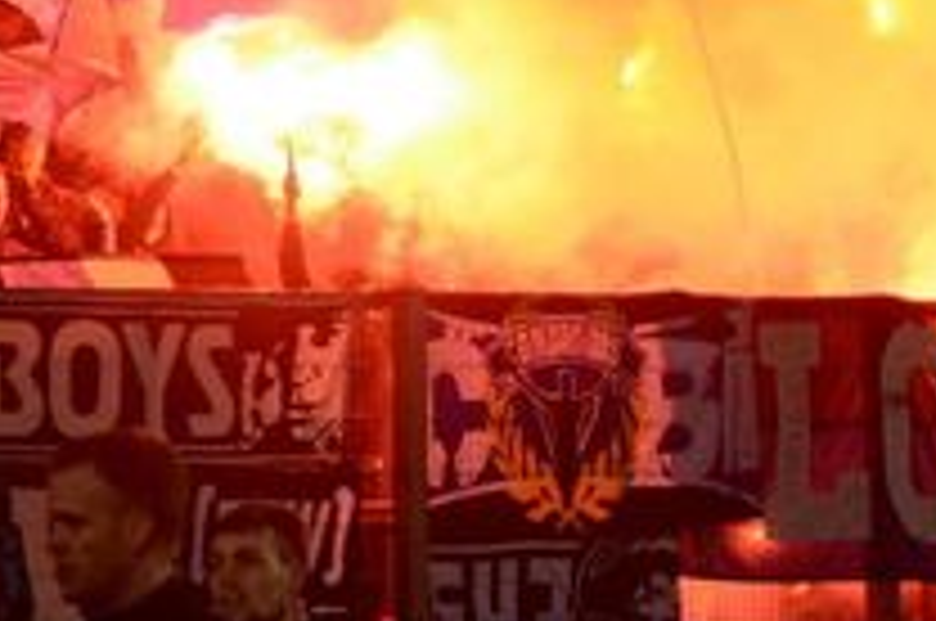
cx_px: 1053
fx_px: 21339
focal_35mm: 822
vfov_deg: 1.7
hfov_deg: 2.5
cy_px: 79
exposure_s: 1/500
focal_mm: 200
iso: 1250
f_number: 10
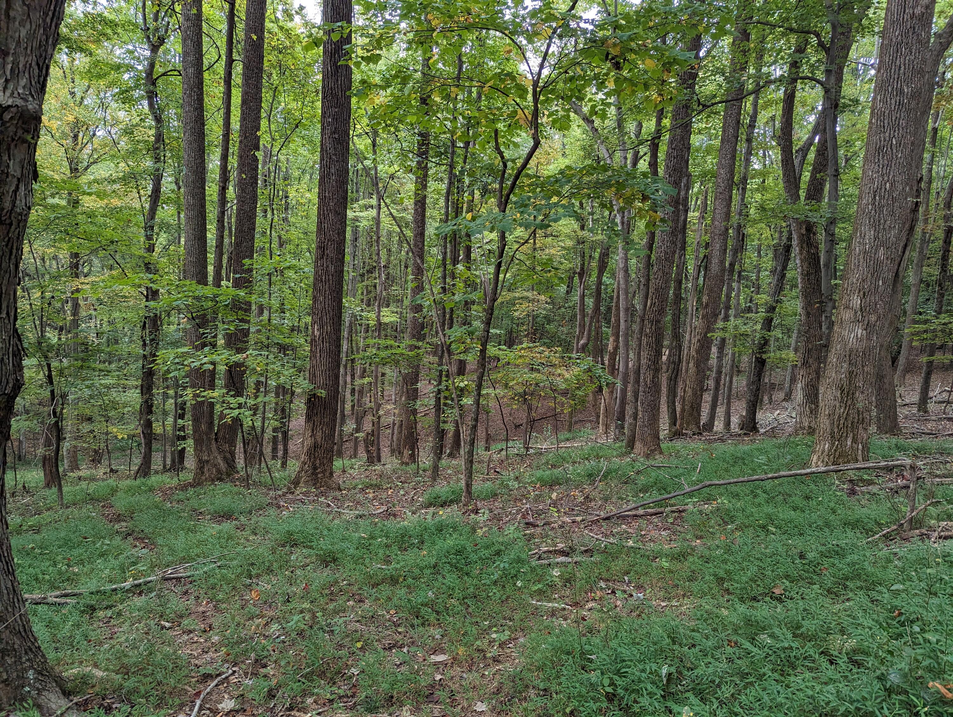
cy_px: 358
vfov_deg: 56.9
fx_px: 662
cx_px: 476
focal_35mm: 24
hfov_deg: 71.5
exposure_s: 1/258
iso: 180
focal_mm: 6.81
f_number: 1.85
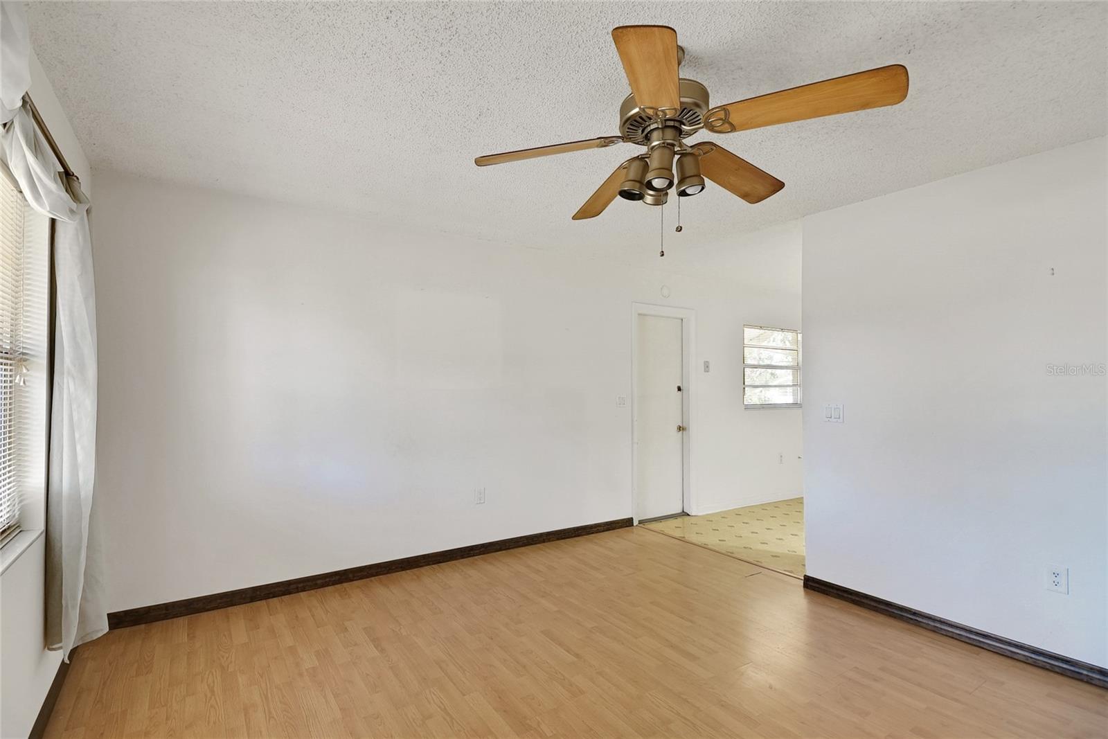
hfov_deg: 100.4
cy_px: 370
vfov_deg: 77.3
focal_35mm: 15
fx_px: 462
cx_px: 554
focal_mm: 10
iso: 1000
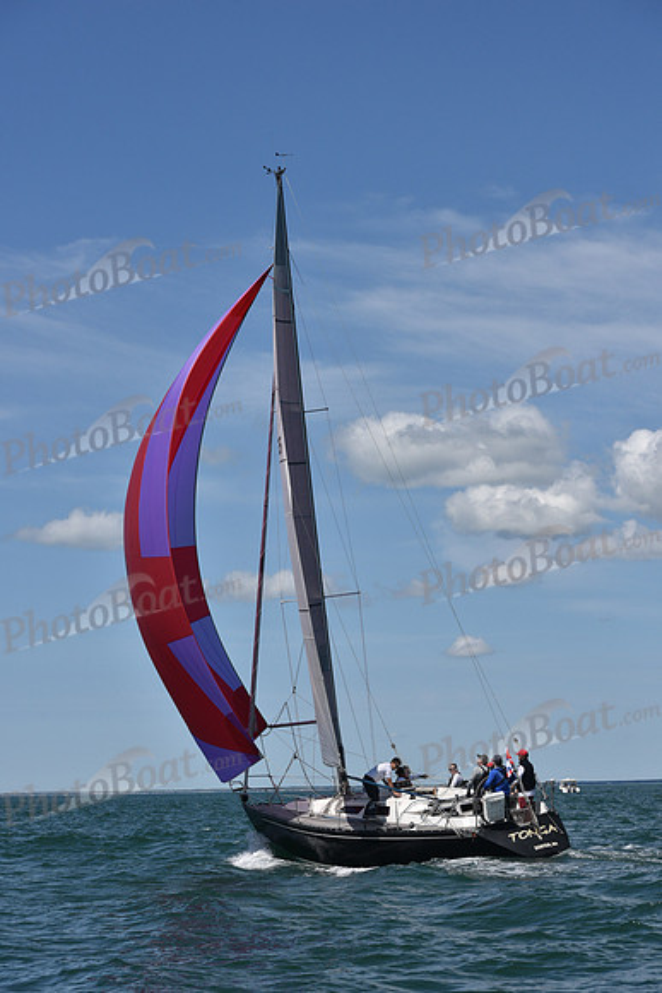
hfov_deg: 19.5
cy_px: 496
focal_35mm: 70
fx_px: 1930
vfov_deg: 28.8
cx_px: 331
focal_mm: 70
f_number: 8
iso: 320
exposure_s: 1/800
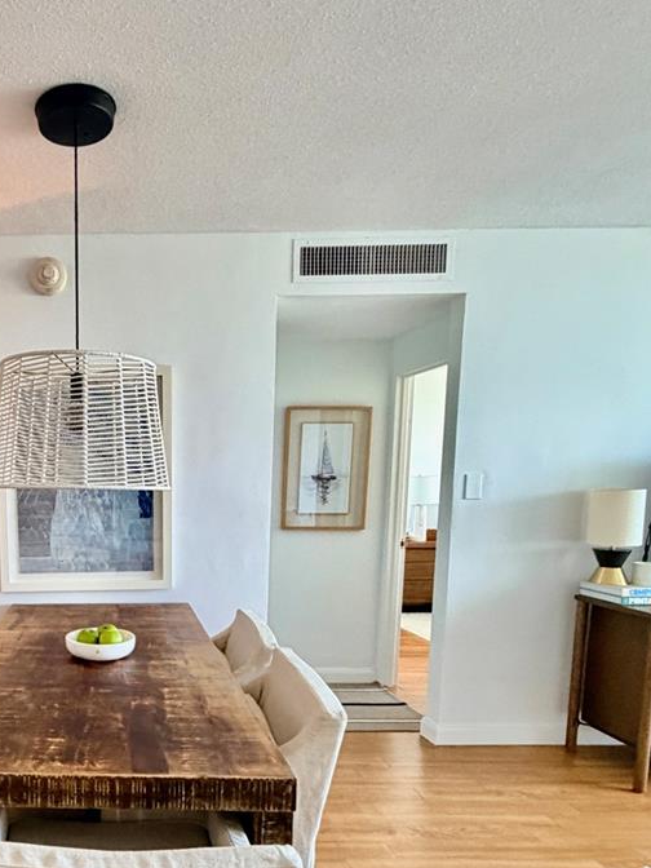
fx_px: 627
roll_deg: +0.3
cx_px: 87
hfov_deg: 49.9
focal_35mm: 25
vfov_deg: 68.0
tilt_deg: -6.9
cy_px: 559
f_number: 2.2
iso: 400
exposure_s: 1/60
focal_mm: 2.22
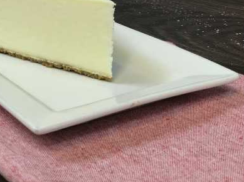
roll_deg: +2.3
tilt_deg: -17.7
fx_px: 620
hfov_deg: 22.1
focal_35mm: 88
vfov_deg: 16.7
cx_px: 70
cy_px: 47
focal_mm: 6.6
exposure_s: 1/60
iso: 50
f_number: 2.8
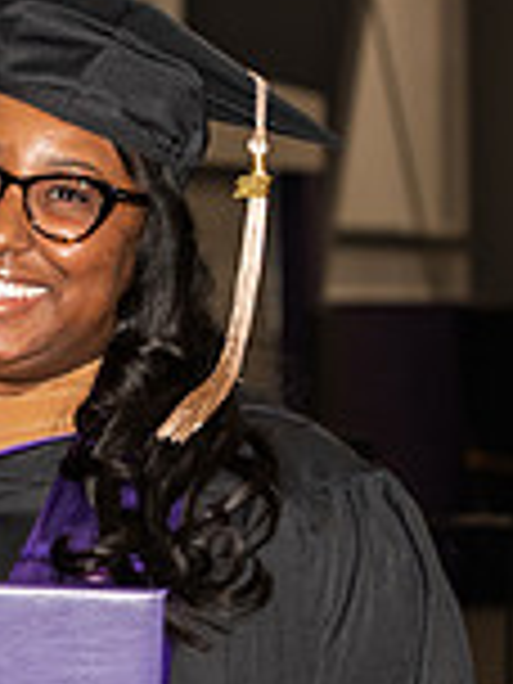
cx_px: -252
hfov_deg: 5.0
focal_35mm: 294
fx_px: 5809
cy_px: 488
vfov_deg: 6.7
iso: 1000
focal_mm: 80
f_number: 5.6
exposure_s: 1/200
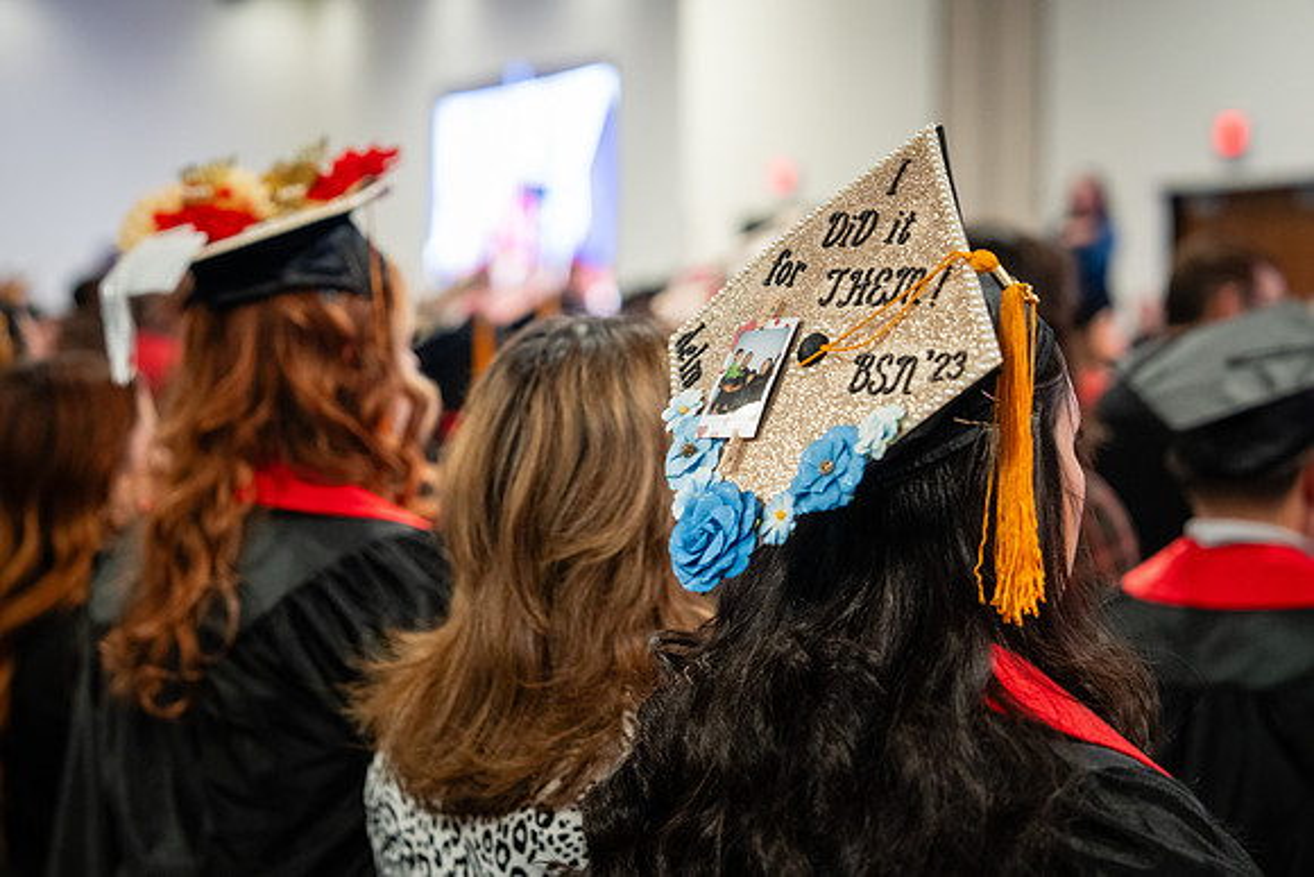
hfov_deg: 24.2
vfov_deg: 16.3
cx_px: 660
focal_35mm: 84
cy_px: 400
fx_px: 3059
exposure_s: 1/160
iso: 2000
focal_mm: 70
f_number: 2.8
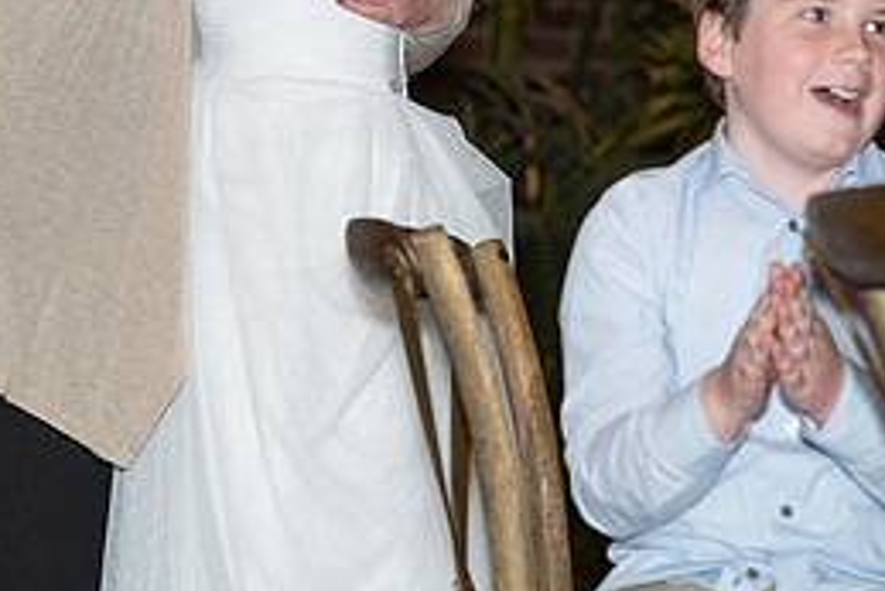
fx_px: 3640
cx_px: 345
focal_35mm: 148
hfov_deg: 13.9
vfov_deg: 9.2
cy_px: 26
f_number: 2.8
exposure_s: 1/125
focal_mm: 66
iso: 2000
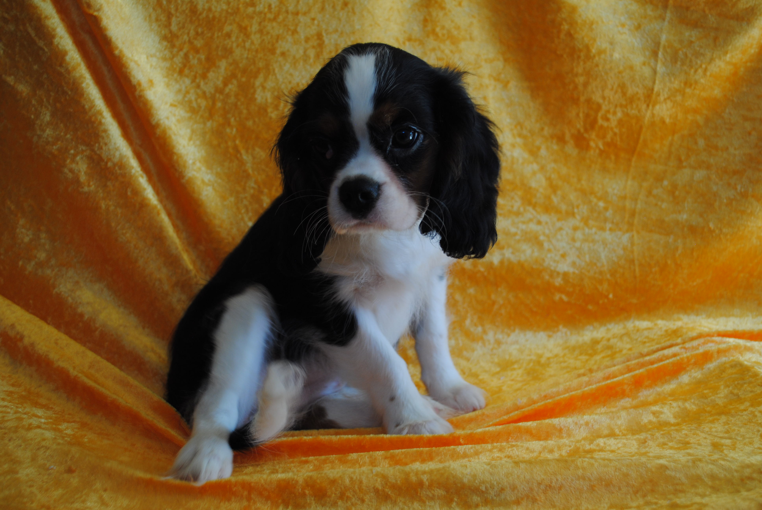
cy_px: 255
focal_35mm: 45
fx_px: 954
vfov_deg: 29.9
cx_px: 381
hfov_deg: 43.6
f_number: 4.5
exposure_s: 1/60
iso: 200
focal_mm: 30
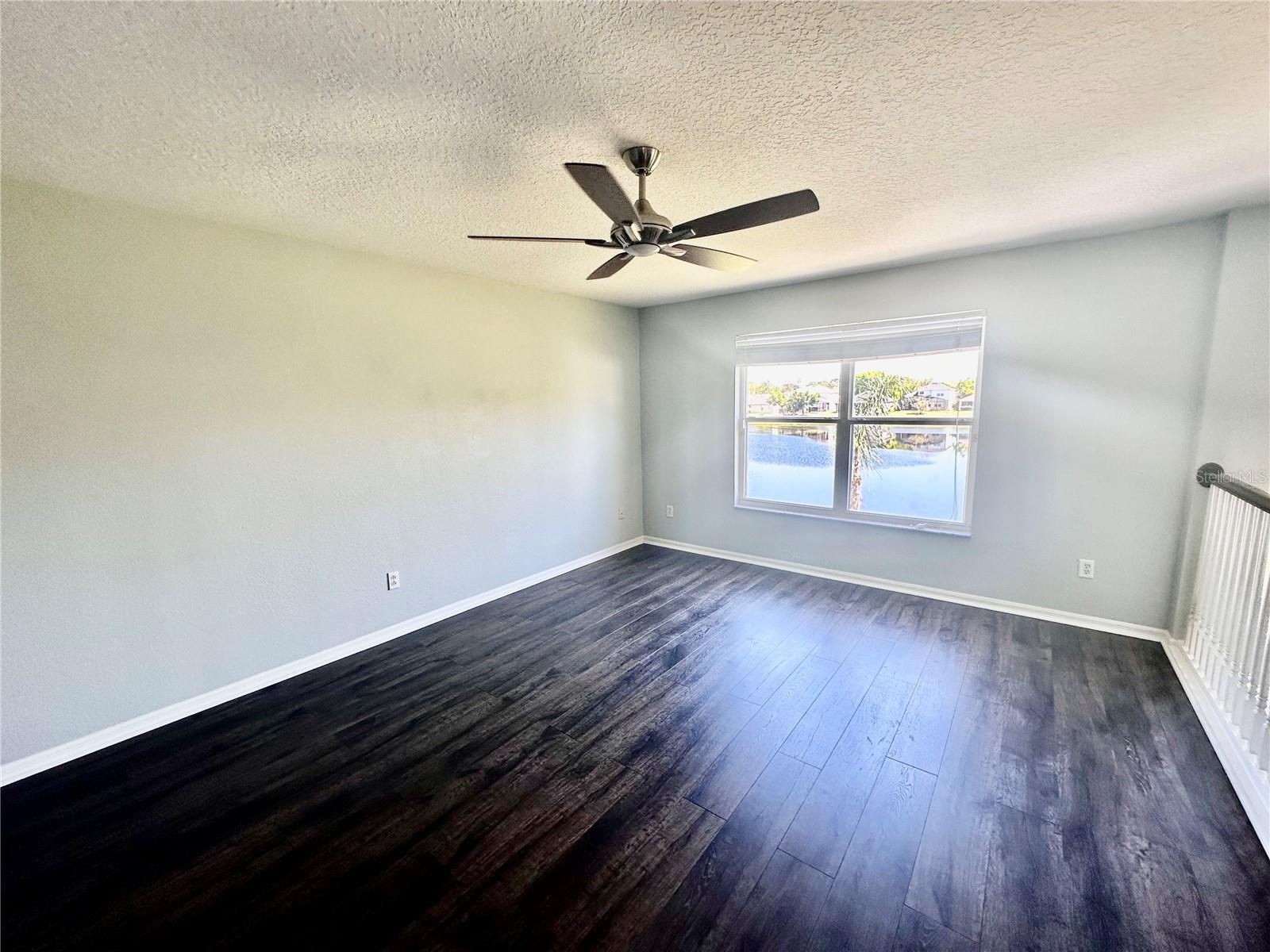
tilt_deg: -7.6
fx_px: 514
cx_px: 635
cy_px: 476
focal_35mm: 14
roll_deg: +2.5
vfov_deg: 85.7
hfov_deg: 102.1
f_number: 2.2
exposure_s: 1/99
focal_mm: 2.22
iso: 80
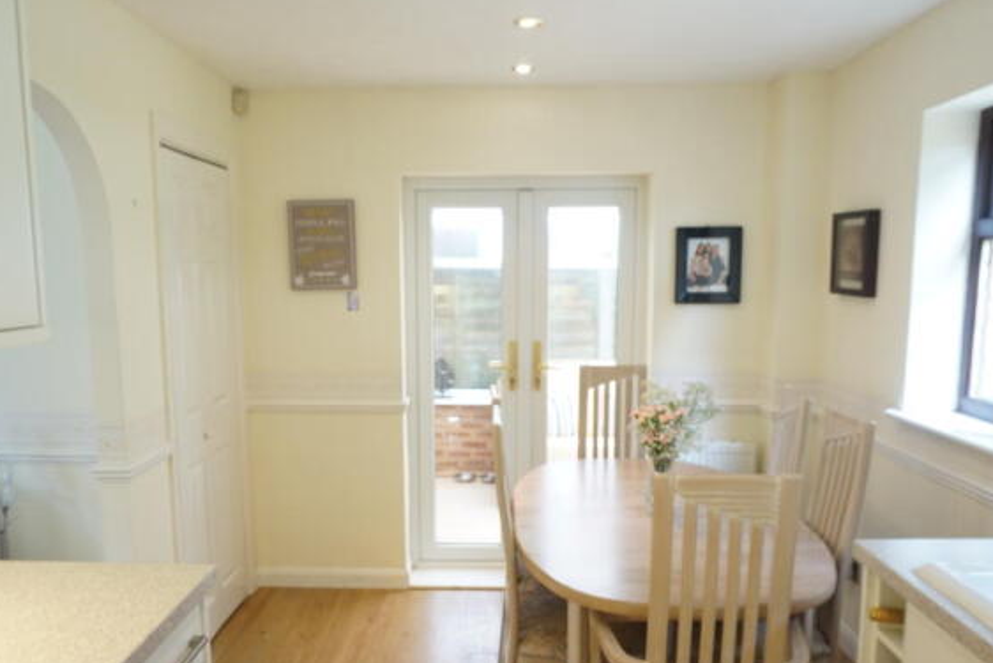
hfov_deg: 65.5
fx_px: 772
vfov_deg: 46.3
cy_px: 381
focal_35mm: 28
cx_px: 484
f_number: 9
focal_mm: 16
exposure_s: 1/1.6
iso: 100
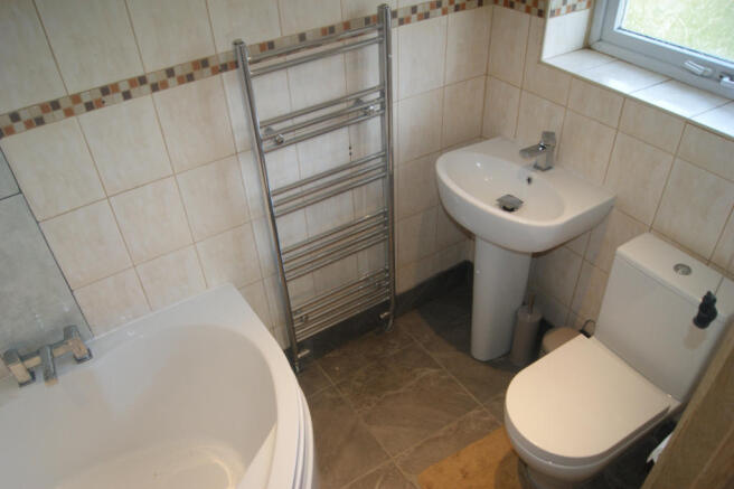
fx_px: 550
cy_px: 244
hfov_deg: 67.4
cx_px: 367
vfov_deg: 47.9
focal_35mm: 27
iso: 400
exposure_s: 1/60
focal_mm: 18
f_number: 5.6
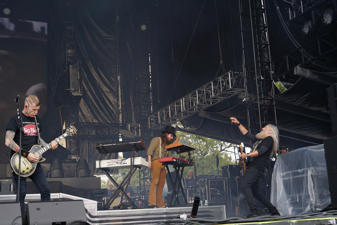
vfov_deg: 27.5
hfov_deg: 40.3
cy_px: 112
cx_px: 168
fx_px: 459
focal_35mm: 49
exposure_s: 1/80
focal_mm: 49
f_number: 5
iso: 100
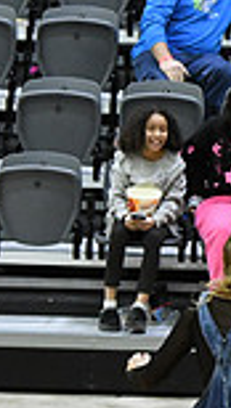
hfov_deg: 2.4
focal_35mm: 509
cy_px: 383
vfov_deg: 4.2
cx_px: 651
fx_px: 5524
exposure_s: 1/250
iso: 4000
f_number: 4
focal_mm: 86
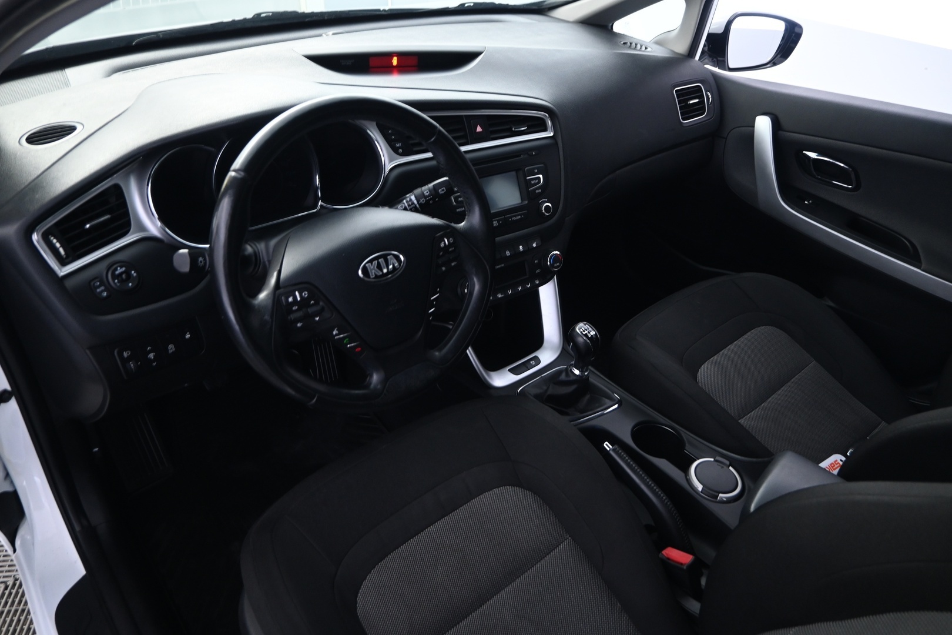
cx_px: 476
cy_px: 318
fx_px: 635
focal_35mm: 24
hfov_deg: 73.7
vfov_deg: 53.1
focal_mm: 16
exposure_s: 1/8
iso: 1000
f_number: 3.5
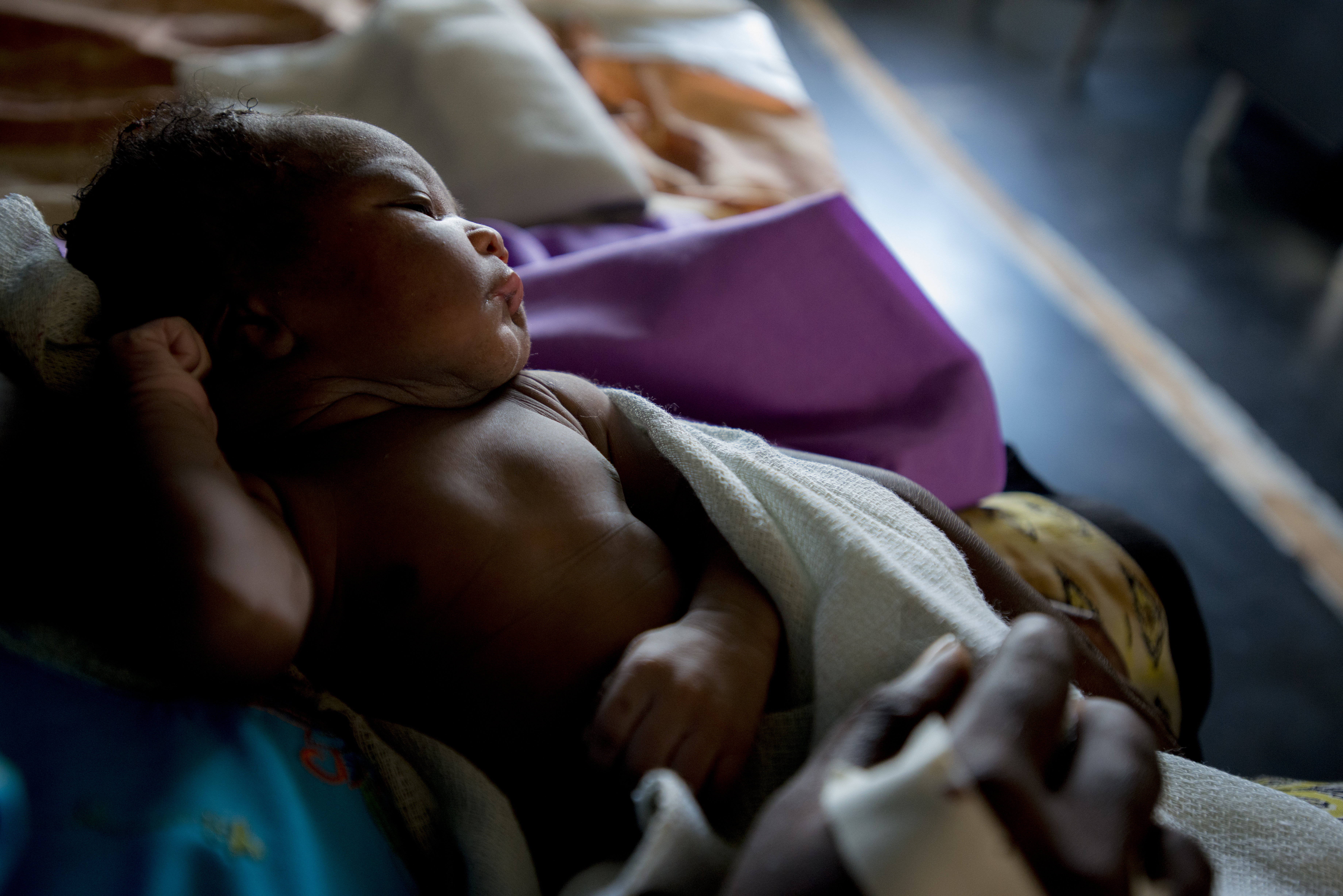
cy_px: 448
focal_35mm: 35
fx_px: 1306
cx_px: 672
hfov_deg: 54.4
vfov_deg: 37.9
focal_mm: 35
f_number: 4
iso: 2500
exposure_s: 1/125
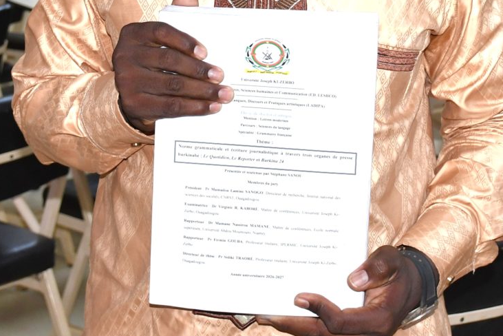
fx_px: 1565
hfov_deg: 18.3
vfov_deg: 12.0
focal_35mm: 112
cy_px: -76
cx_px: 228
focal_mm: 27
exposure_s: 1/60.2
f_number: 5
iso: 1100
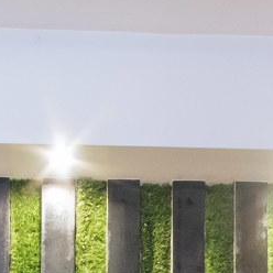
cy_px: 642
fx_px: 973
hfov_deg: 15.8
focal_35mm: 109
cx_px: 41
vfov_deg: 12.7
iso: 1000
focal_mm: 12
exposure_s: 1/4
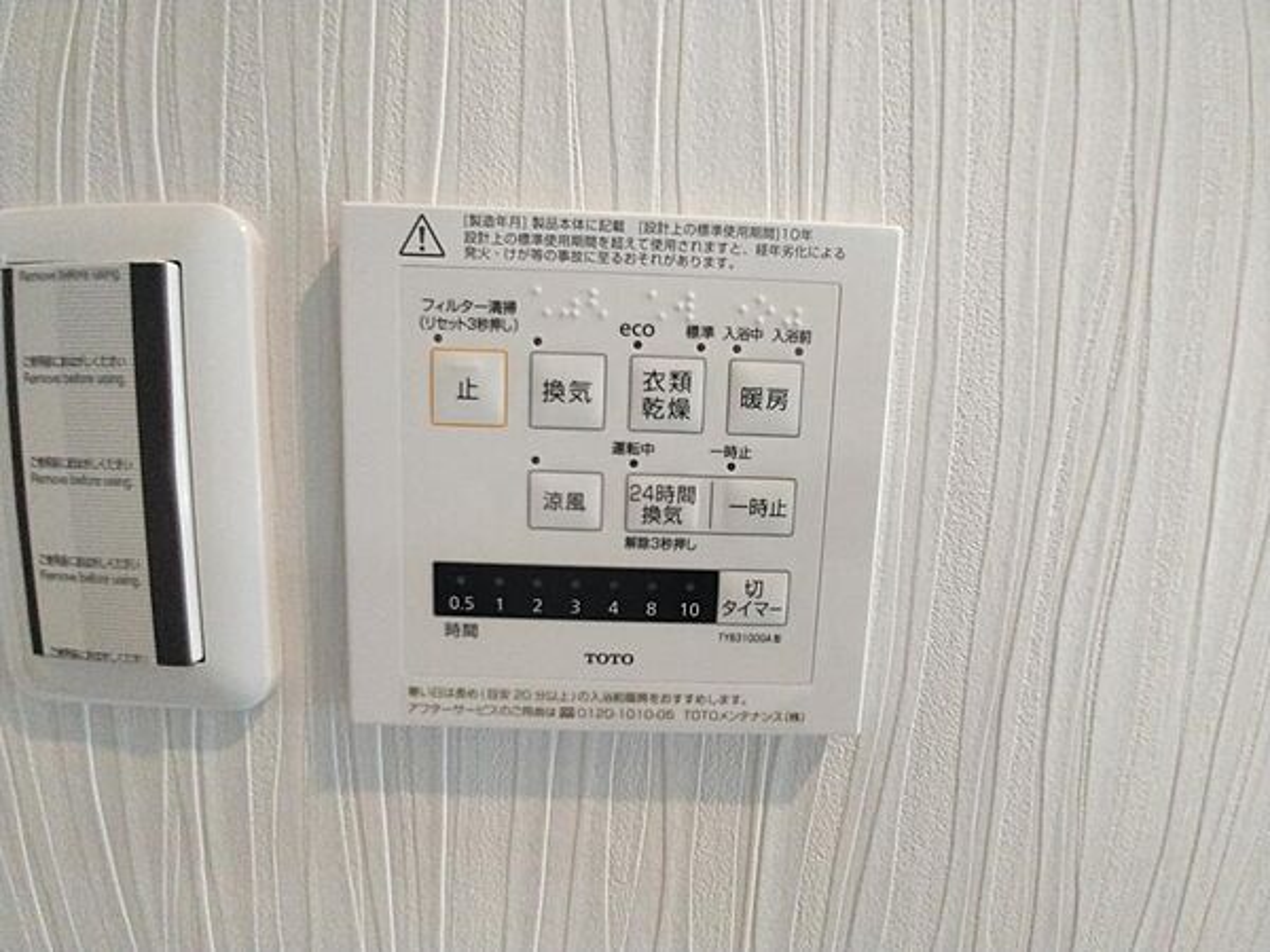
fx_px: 550
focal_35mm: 15
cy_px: 476
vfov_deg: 81.7
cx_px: 635
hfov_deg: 98.2
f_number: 2.4
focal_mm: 1.6
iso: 252
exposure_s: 1/50
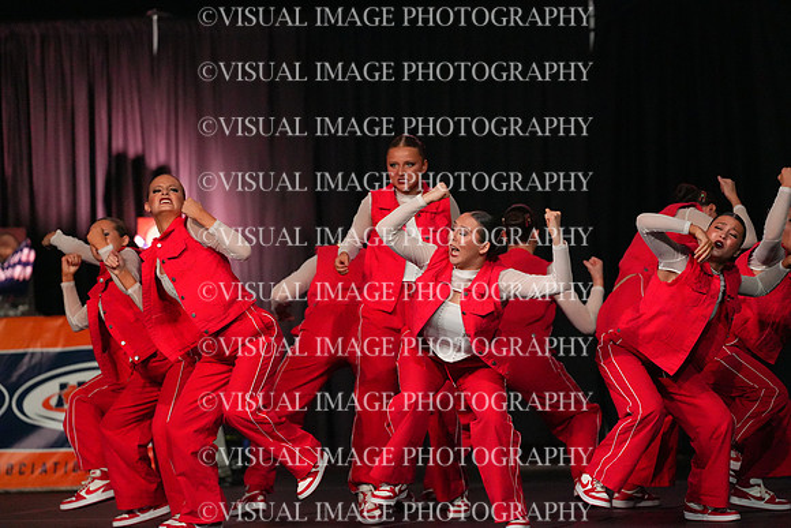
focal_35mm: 300
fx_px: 6593
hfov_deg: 6.9
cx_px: 396
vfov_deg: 4.6
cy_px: 264
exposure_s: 1/1250
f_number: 3.5
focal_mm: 300
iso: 16000
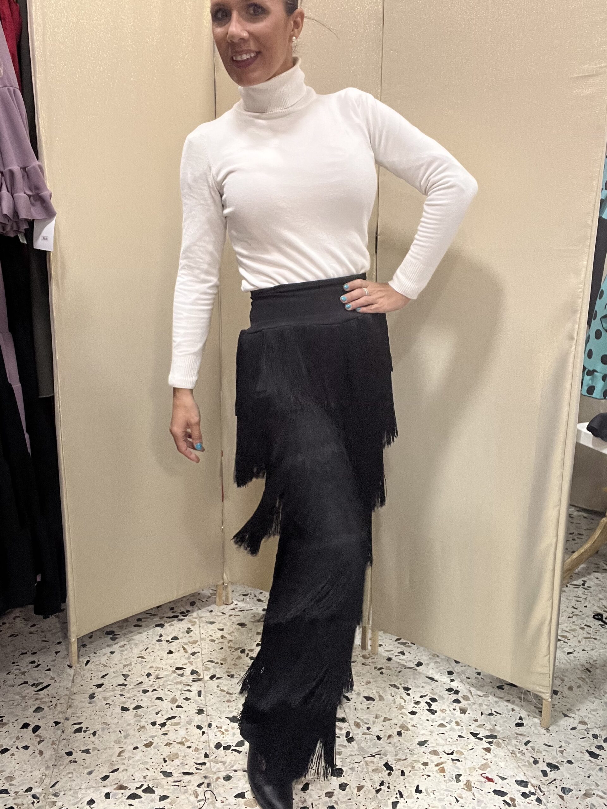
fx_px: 701
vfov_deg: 60.0
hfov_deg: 46.8
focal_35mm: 30
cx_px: 304
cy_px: 404
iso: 160
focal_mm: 2.71
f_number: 2.2
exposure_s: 1/50
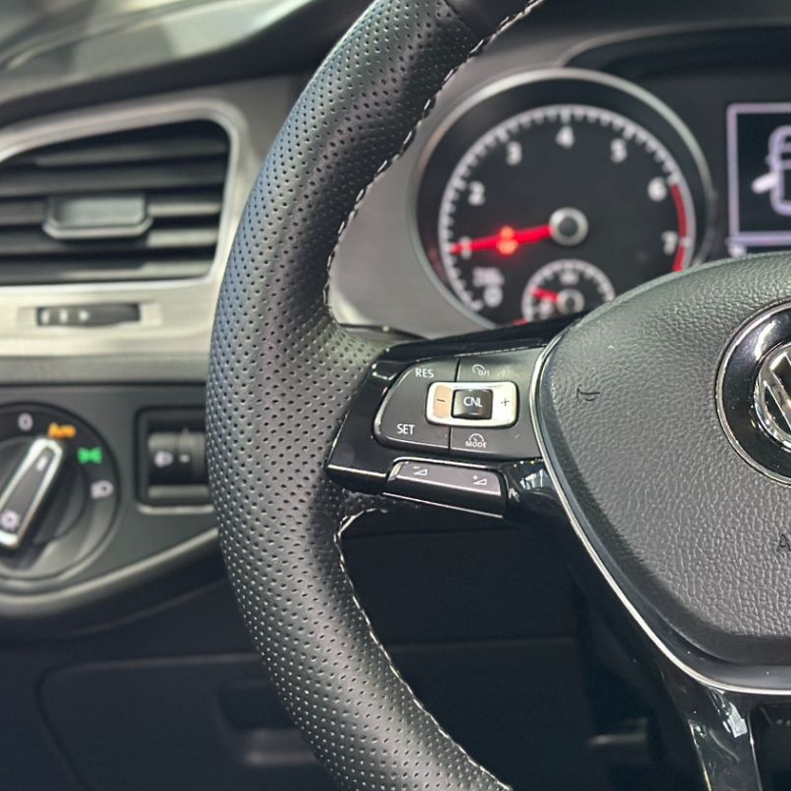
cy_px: 422
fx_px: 2611
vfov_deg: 17.2
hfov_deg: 16.8
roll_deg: +0.8
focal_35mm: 101
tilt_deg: -15.8
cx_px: 816
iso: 500
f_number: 1.78
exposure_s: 1/40
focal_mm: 6.86
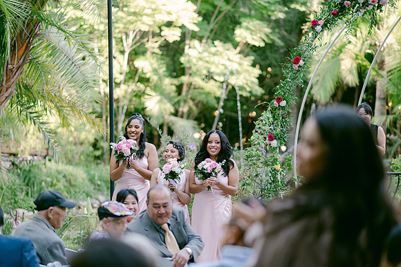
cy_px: 134
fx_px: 946
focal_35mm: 85
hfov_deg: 23.9
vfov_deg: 16.1
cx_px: 200
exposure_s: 1/250
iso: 200
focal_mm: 85
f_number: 2
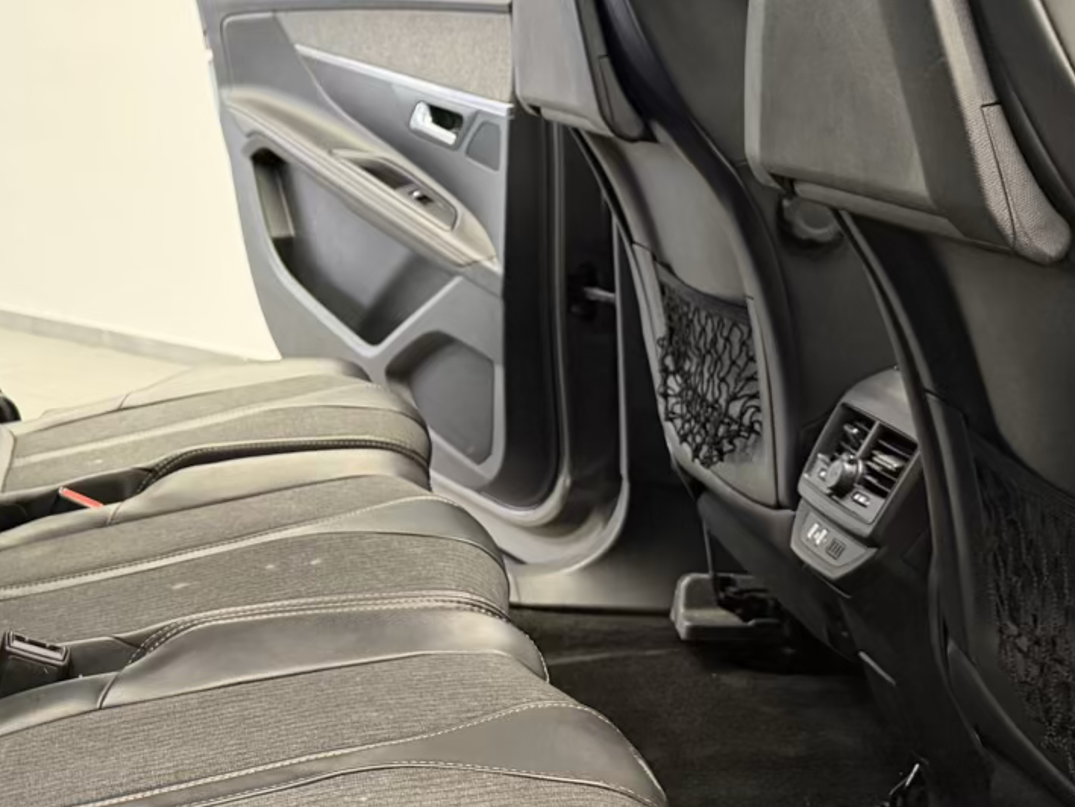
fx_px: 1801
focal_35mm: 58
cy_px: 192
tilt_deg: -7.5
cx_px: 63
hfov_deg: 31.3
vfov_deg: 24.9
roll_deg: +0.1
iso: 320
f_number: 1.78
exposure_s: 1/50
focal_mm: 6.76
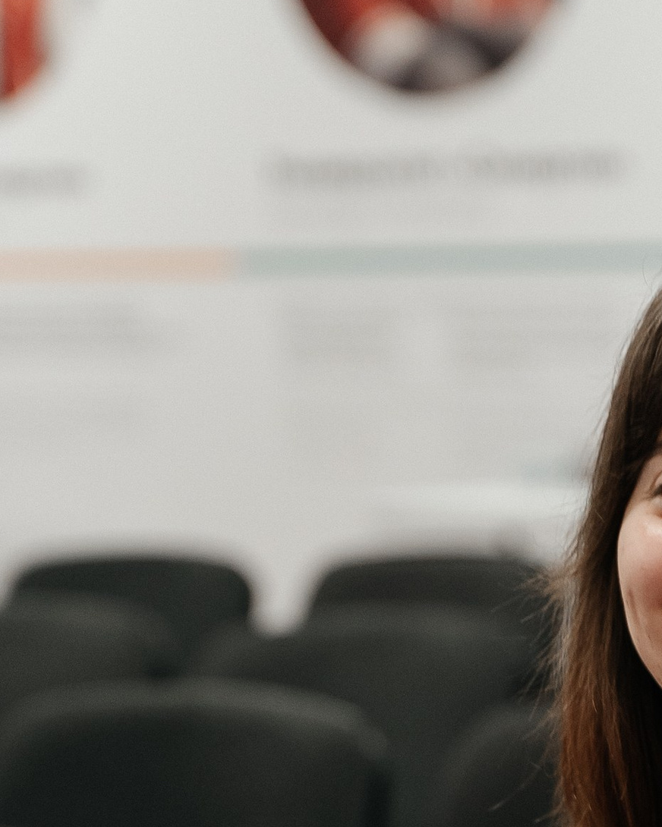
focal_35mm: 215
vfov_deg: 9.0
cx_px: 664
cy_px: 707
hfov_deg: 7.2
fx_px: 5266
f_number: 2.8
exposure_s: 1/100
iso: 1000
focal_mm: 65
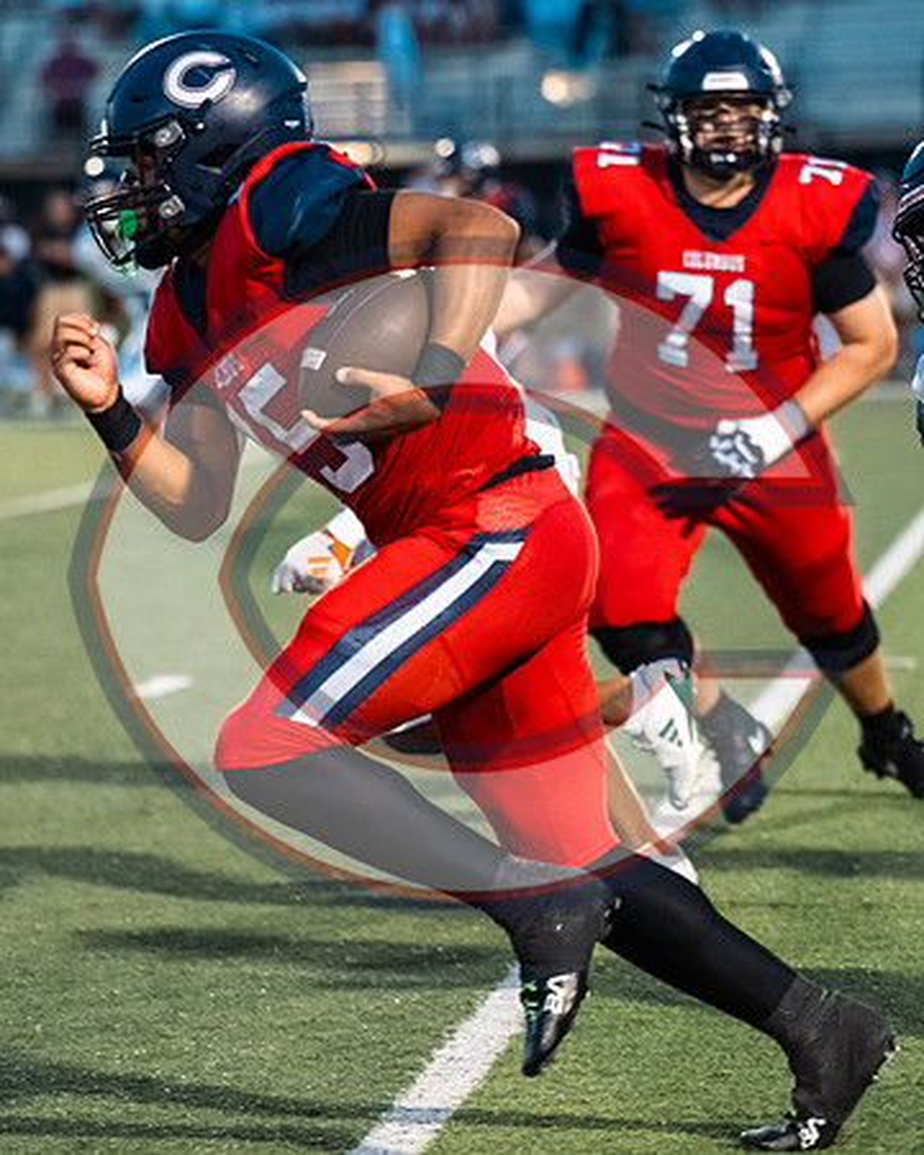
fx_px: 6631
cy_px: 494
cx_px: 479
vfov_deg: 10.0
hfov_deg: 8.0
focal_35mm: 194
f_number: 2.8
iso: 7200
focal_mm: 120
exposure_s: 1/1600
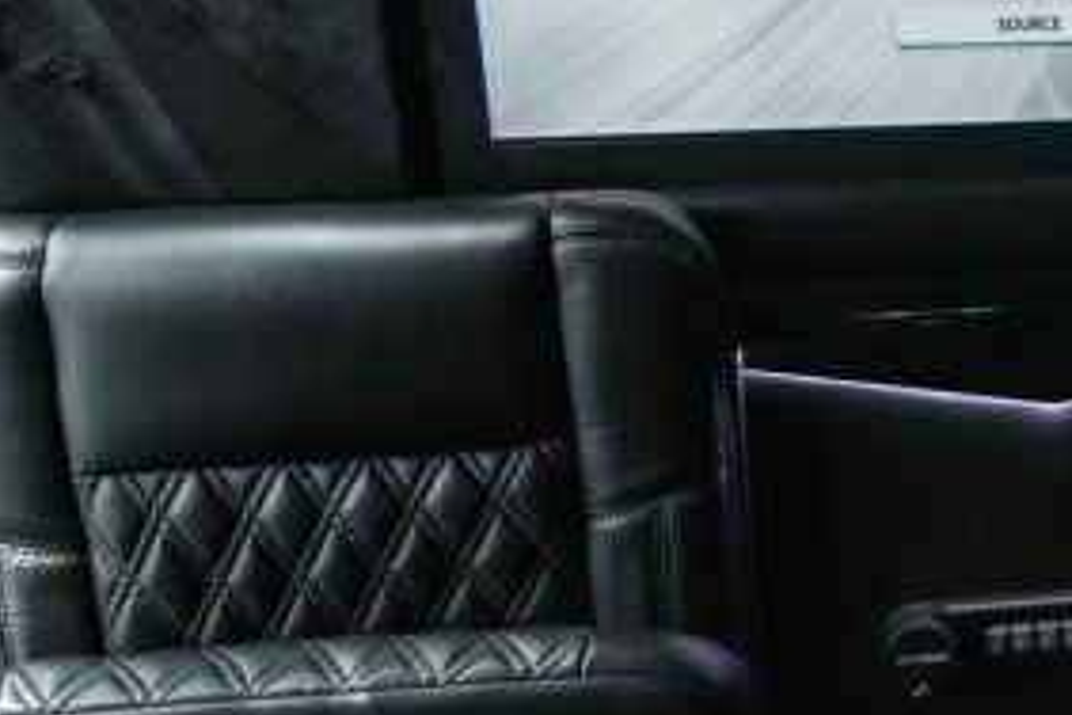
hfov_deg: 28.9
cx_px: 1219
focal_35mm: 62
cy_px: 373
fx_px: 1846
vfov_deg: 21.9
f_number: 2.8
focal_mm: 24
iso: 5000
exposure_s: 1/250
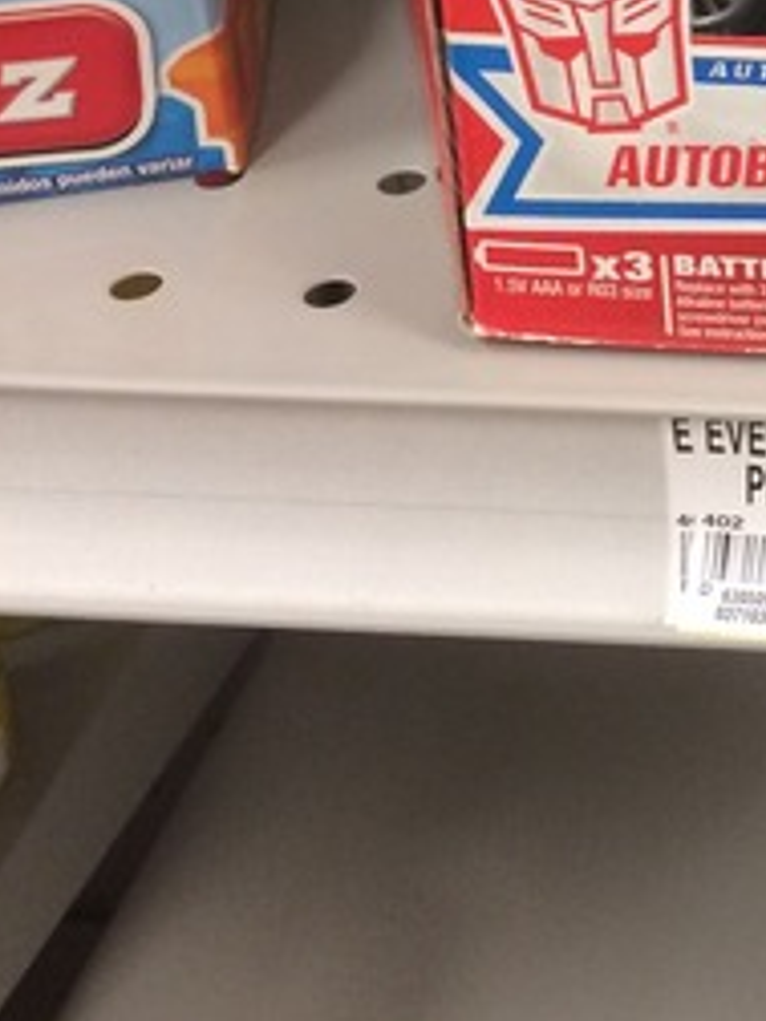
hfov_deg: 14.8
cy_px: -393
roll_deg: +2.2
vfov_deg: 19.3
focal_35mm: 92
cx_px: 1204
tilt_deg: -24.0
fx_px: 2714
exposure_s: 1/30
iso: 100
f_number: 2.2
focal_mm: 4.15
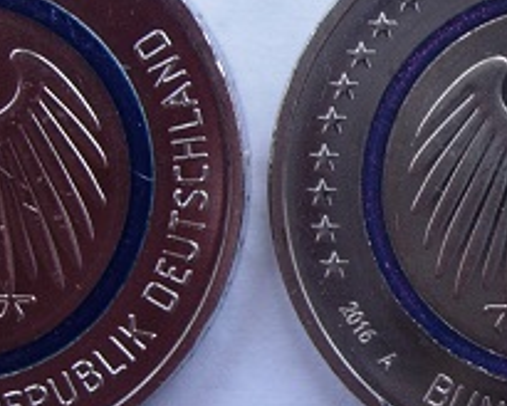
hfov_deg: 13.4
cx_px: 542
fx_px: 2116
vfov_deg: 11.0
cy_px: 201
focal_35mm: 141
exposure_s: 1/47.9
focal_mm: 7.8
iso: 64
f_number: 2.8
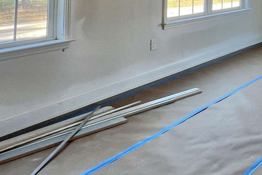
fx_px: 335
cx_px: 319
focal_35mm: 46
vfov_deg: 25.8
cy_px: -42
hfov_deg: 34.0
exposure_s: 1/99
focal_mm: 1.57
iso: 50
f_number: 1.8
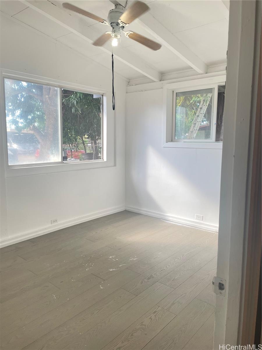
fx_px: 262
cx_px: 131
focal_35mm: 26
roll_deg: -0.6
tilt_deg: -6.9
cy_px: 175
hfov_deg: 53.1
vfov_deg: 67.3
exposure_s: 1/120
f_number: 1.6
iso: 64
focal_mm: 4.2
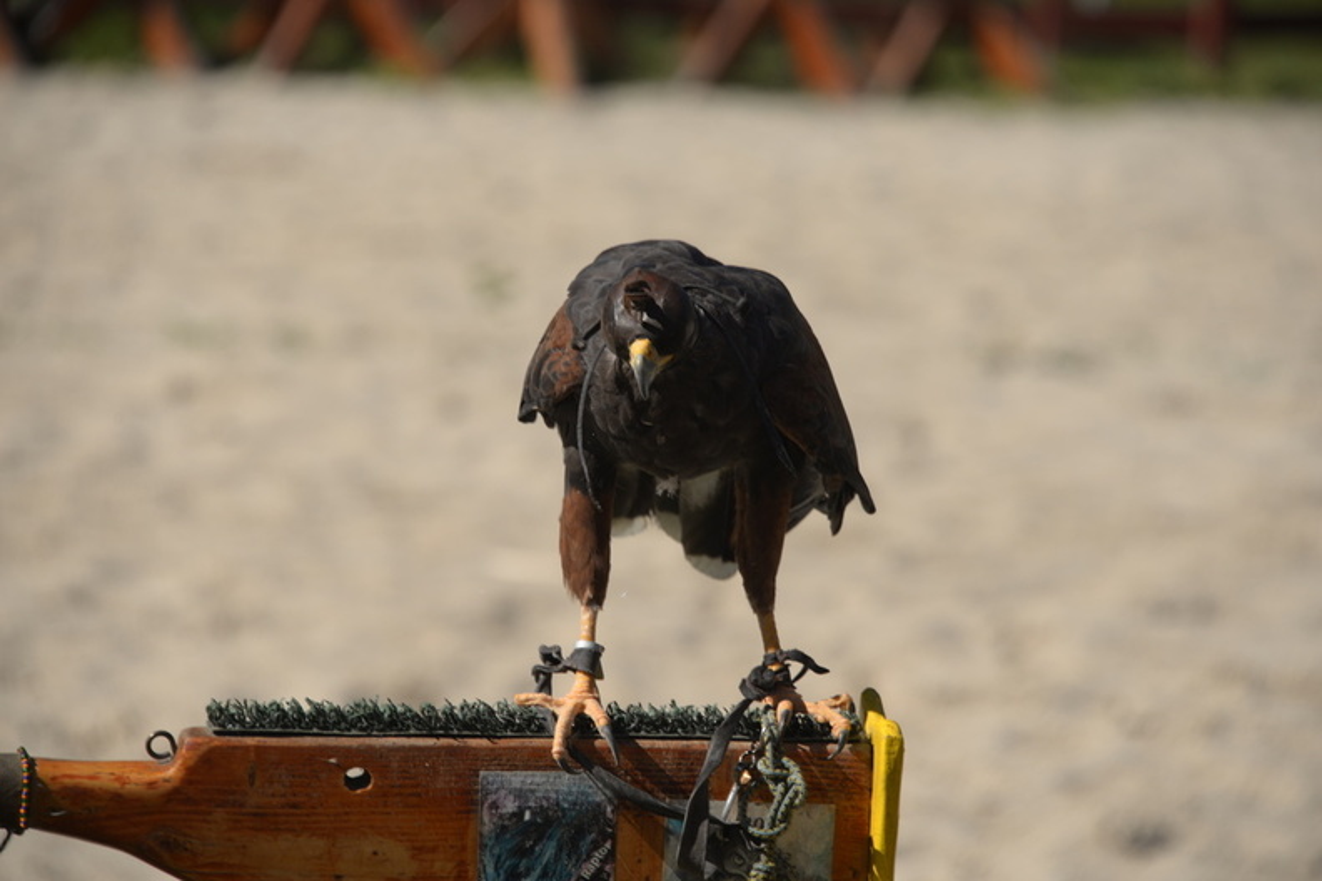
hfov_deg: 8.2
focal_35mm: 250
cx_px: 661
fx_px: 9180
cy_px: 440
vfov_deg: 5.5
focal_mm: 250
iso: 100
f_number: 8
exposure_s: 1/200
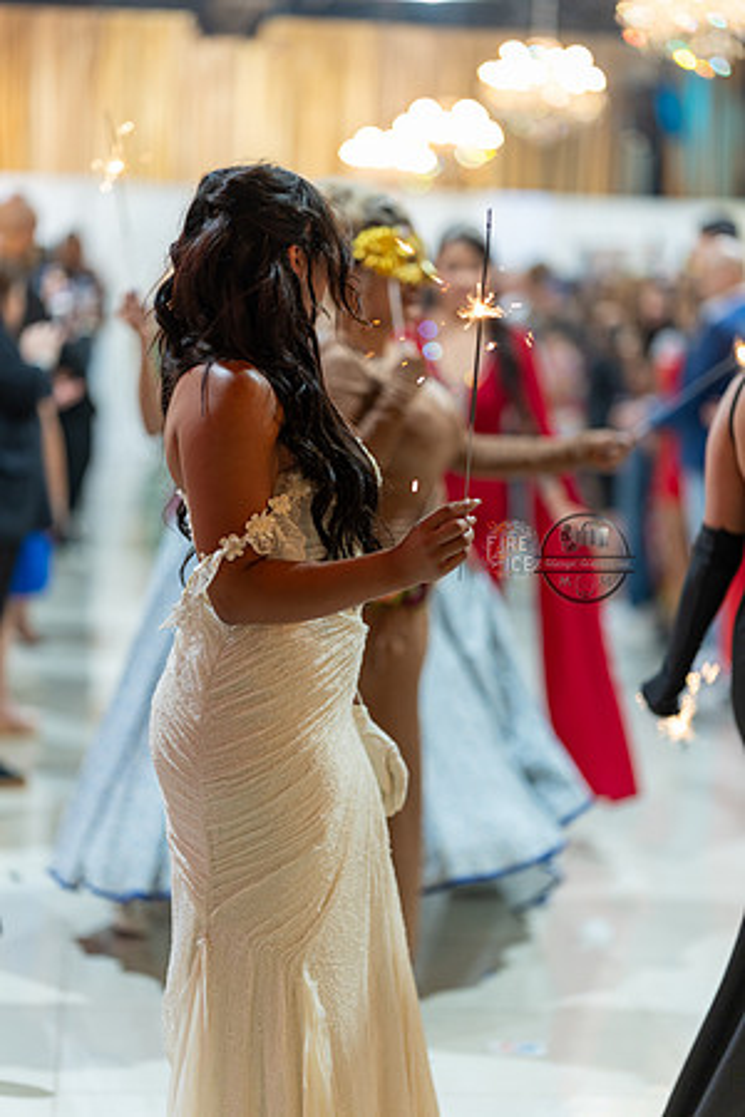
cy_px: 558
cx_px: 372
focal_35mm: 85
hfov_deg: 16.1
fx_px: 2638
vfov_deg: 23.9
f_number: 1.4
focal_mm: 85
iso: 320
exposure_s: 1/160
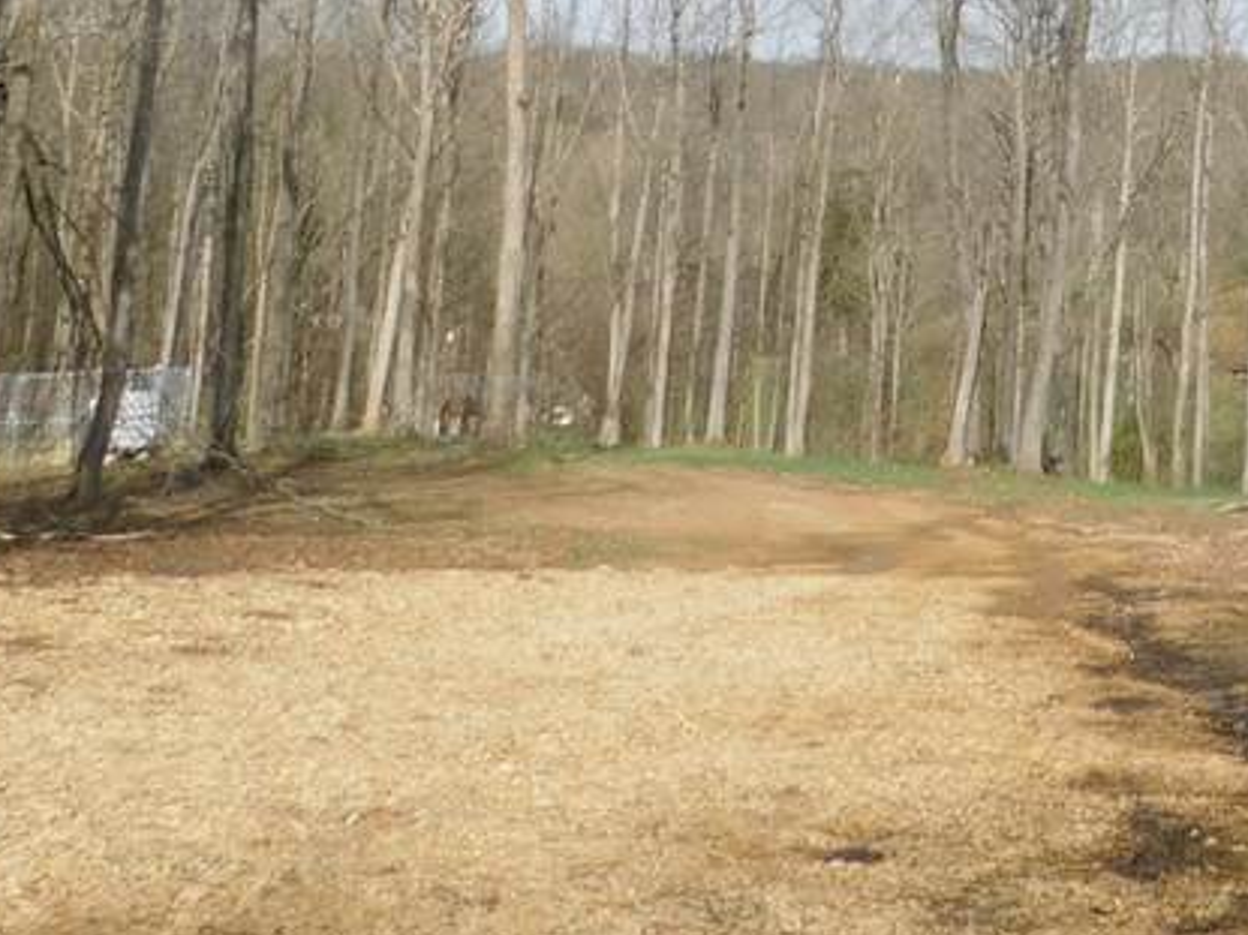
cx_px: 1498
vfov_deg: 18.5
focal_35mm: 71
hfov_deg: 24.8
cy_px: -442
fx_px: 2559
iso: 125
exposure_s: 1/1500
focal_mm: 4
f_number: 3
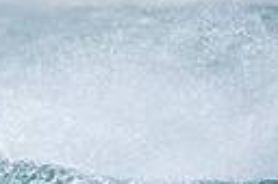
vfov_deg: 0.4
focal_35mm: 3396
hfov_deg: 0.6
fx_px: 26191
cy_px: 334
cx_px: 46
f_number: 5.6
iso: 500
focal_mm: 500
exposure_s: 1/2500
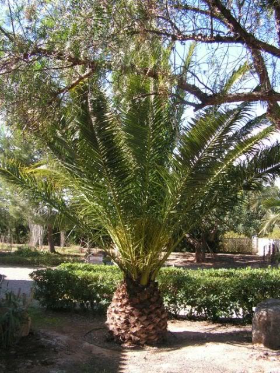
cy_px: 186
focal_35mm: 36
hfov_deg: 39.7
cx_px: 140
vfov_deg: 51.4
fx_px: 388
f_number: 3.2
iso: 64
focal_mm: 6
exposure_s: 1/200
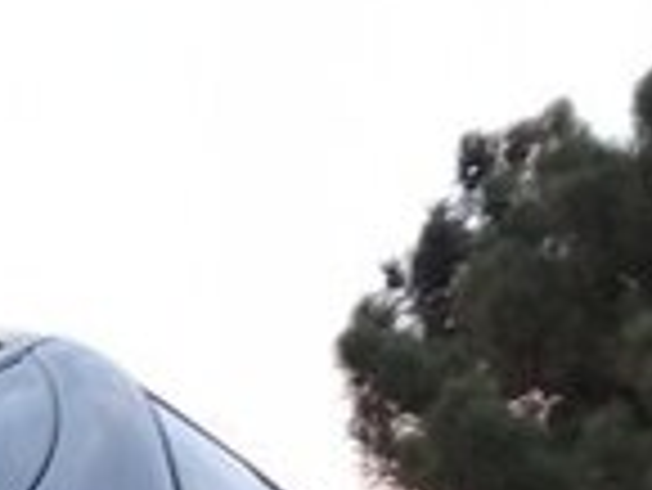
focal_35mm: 141
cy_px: 1050
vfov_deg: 9.7
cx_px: -58
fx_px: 2658
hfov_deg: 13.7
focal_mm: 3.3
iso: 50
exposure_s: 1/33
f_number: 2.2
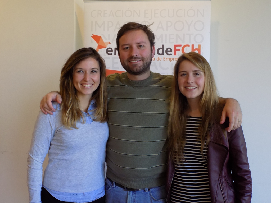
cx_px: 136
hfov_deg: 50.1
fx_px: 290
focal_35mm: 37
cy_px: 102
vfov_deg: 38.7
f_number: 3.5
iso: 250
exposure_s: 1/30
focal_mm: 6.6
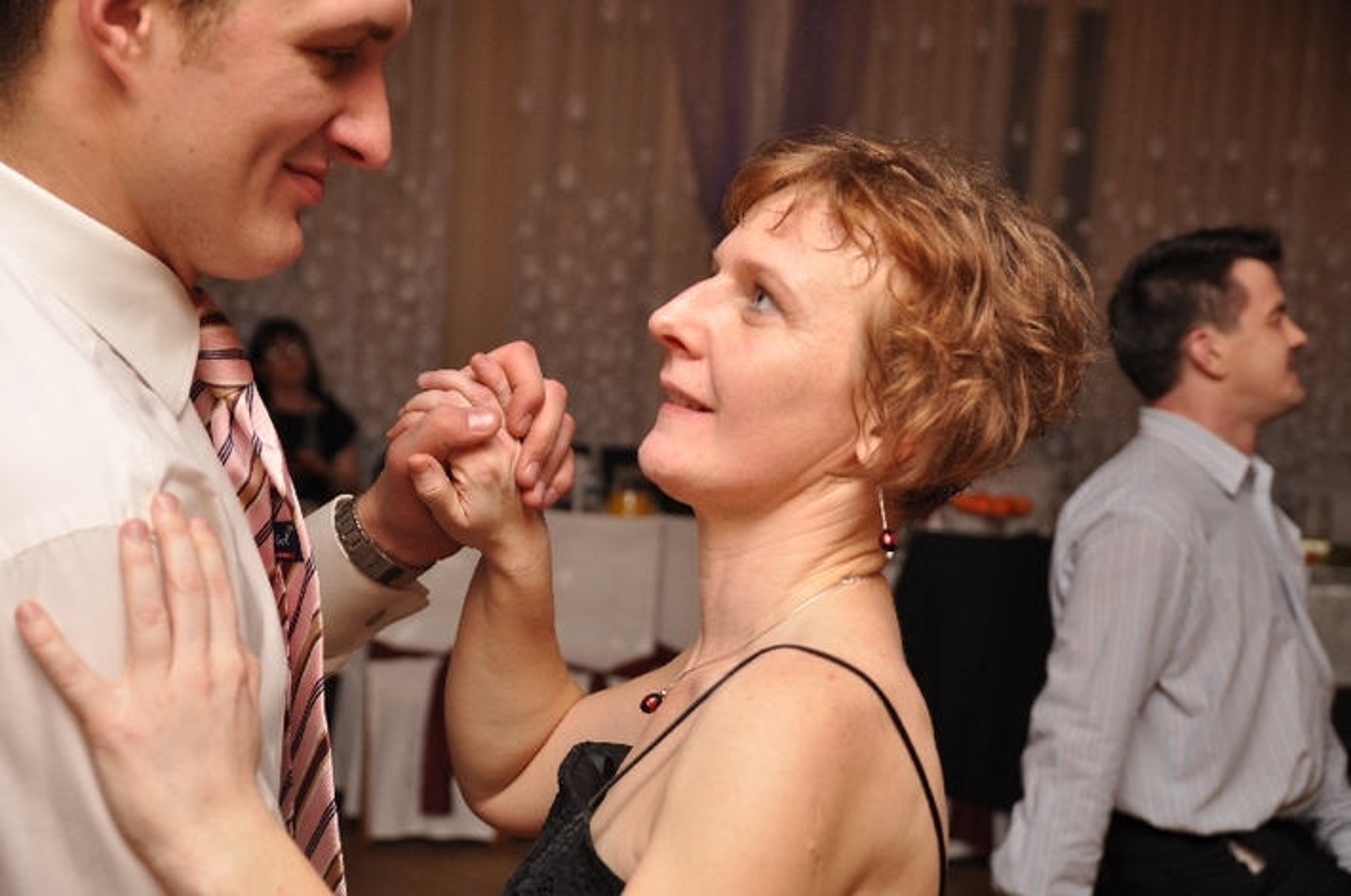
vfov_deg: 23.7
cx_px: 676
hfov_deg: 35.1
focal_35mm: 57
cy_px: 448
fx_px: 2136
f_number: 3.5
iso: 250
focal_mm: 38
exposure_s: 1/100
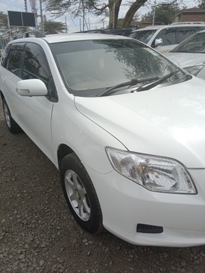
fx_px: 205
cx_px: 102
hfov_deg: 53.1
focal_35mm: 26
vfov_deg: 67.3
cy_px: 136
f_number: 2.2
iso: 101
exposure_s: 1/1236
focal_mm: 3.65
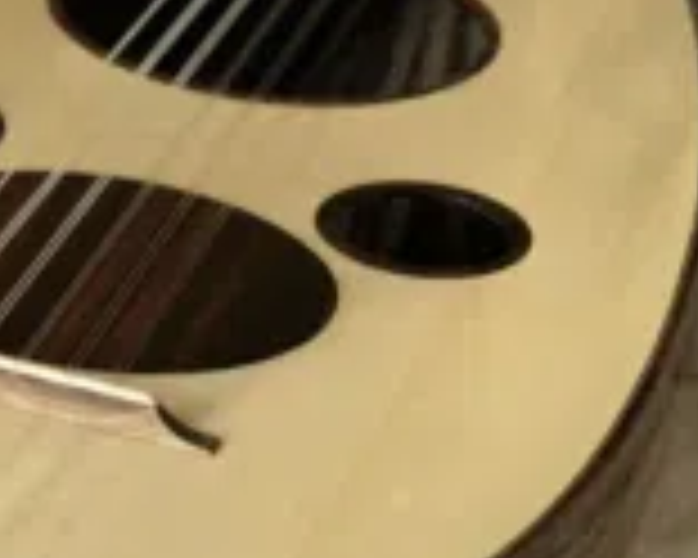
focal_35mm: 194
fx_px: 4008
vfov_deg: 8.0
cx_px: 167
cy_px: 158
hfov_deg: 9.9
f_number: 2.8
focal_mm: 9
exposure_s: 1/15
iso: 800
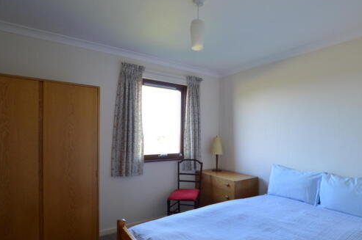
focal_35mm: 20
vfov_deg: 61.4
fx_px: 201
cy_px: 142
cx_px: 210
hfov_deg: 83.4
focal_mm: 10
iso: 100
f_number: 3.5
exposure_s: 1/20
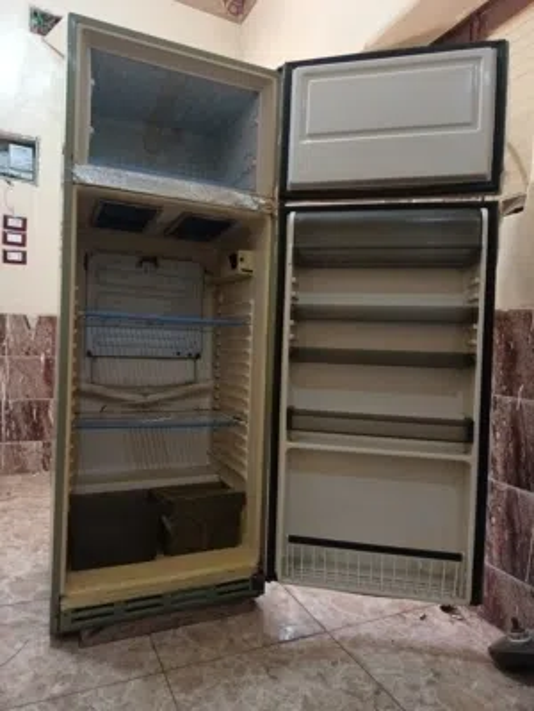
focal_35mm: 24
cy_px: 356
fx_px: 494
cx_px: 267
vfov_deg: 71.6
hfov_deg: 56.8
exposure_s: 1/33.3
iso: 3090
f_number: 1.75
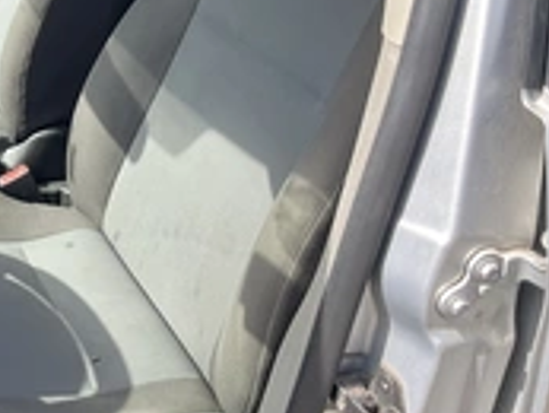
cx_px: -3
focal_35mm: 67
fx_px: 1063
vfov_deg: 21.6
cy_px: 70
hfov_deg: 27.3
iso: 25
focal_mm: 3
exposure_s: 1/397
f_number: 1.8
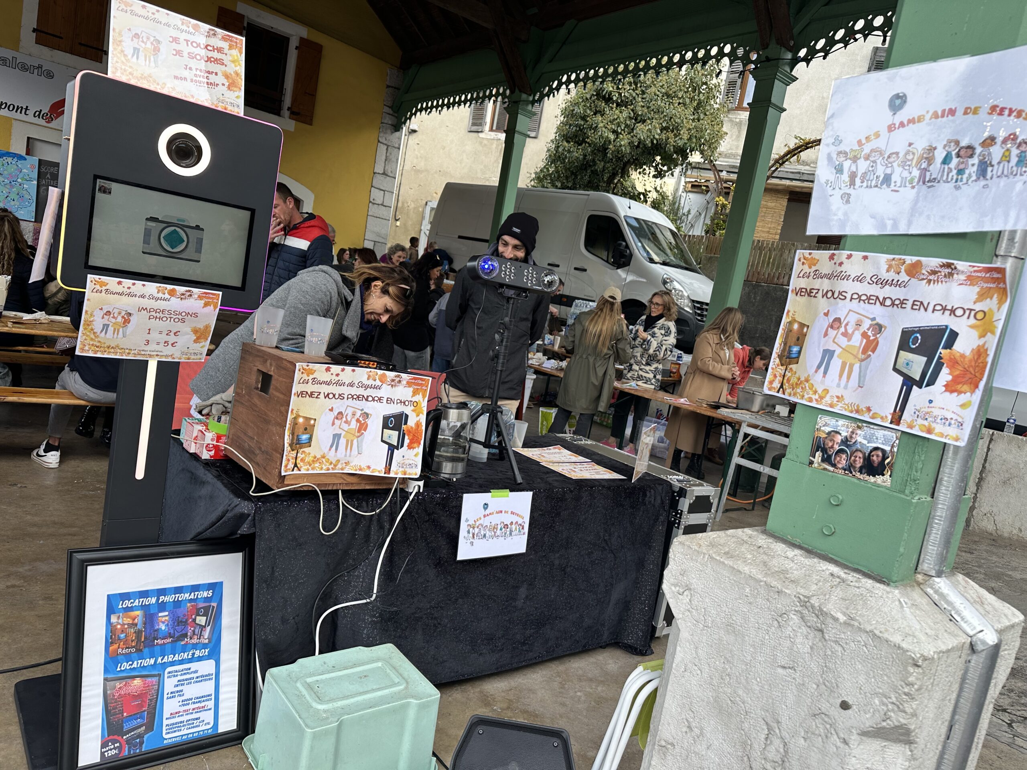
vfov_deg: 56.8
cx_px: 514
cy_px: 385
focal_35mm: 24
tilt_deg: -7.9
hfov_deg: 71.6
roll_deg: -10.2
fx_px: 712
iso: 80
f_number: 1.78
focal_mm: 6.86
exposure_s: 1/393
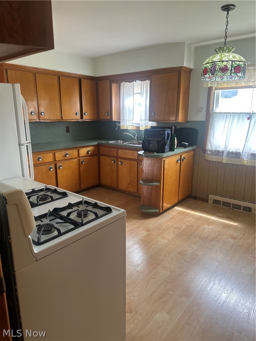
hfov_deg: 56.8
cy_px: 170
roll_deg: -0.8
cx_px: 128
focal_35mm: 24
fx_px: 237
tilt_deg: -13.3
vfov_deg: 71.6
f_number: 1.78
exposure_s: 1/121
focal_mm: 6.86
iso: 100
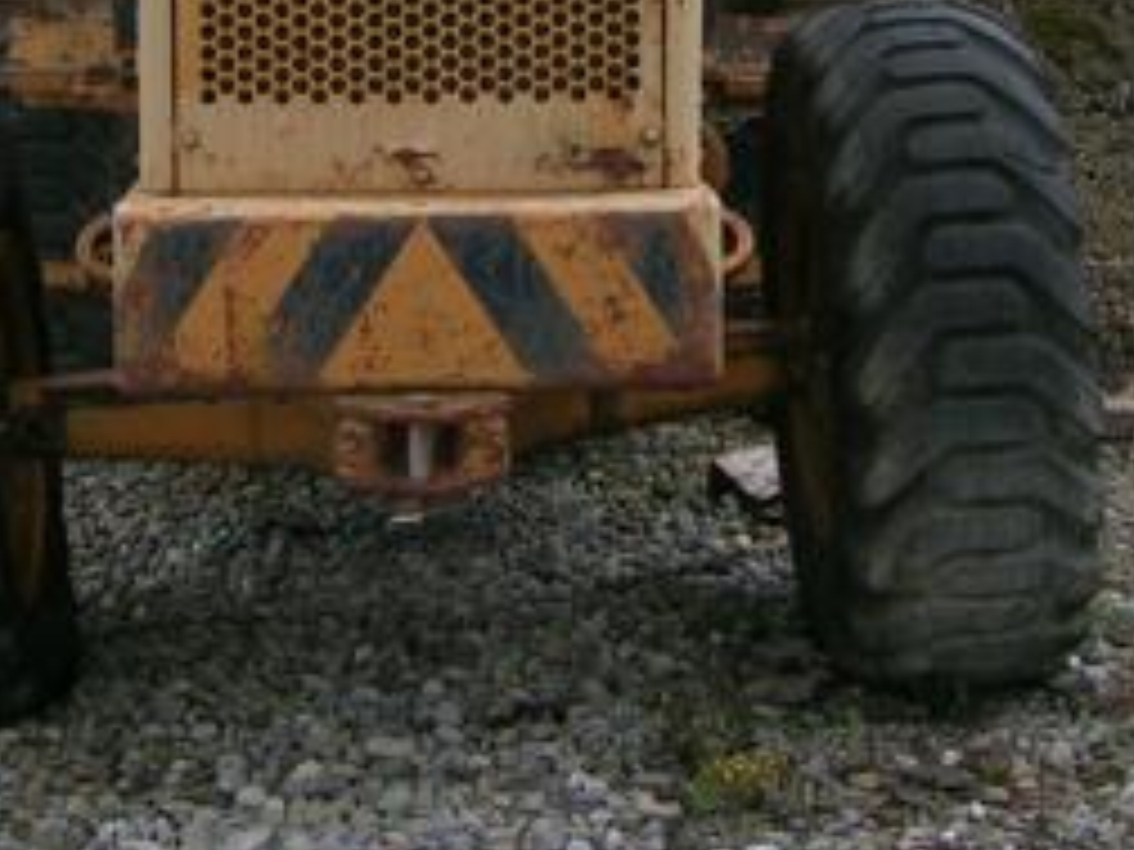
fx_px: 2916
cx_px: 572
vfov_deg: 16.2
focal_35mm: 89
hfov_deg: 22.0
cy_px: -27
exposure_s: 1/286
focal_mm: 5.4
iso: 50
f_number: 2.8
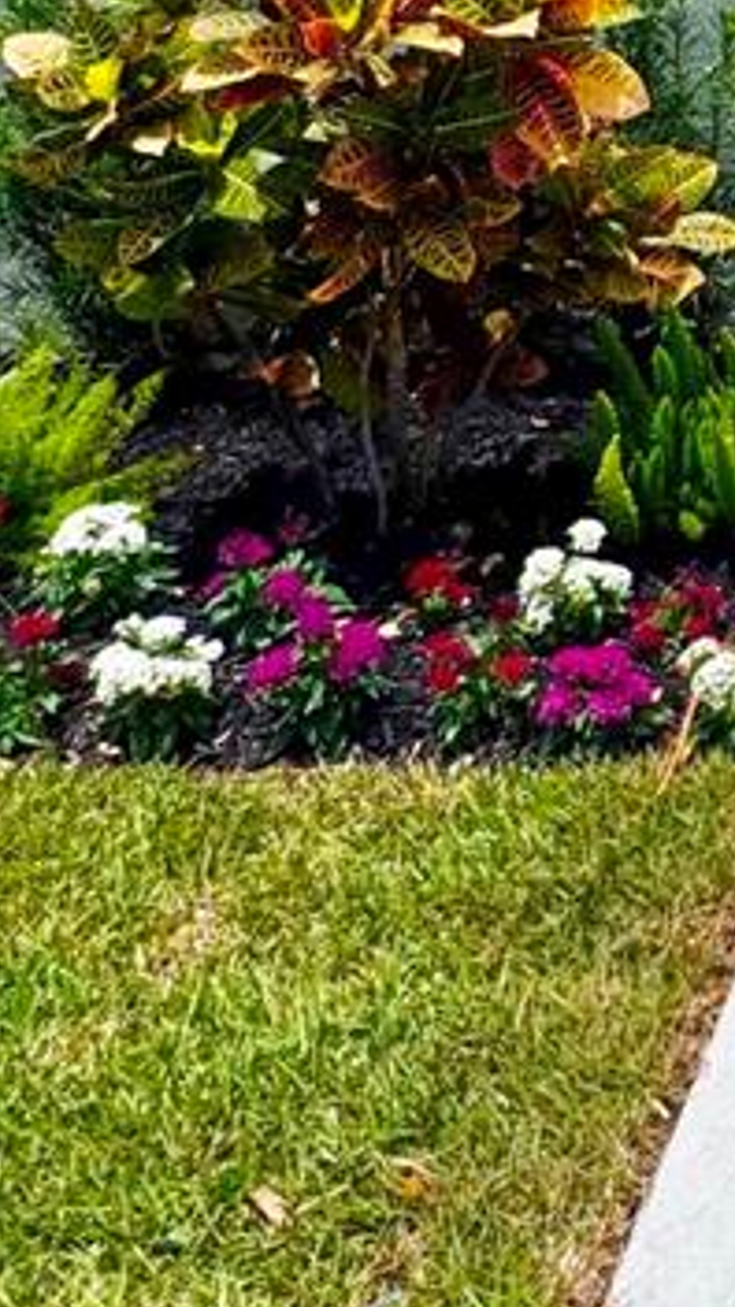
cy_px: -37
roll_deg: +0.1
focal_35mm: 52
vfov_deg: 35.5
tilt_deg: -6.1
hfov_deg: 19.3
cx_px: 1180
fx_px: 1802
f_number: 2.2
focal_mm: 2.22
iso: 40
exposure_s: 1/3906
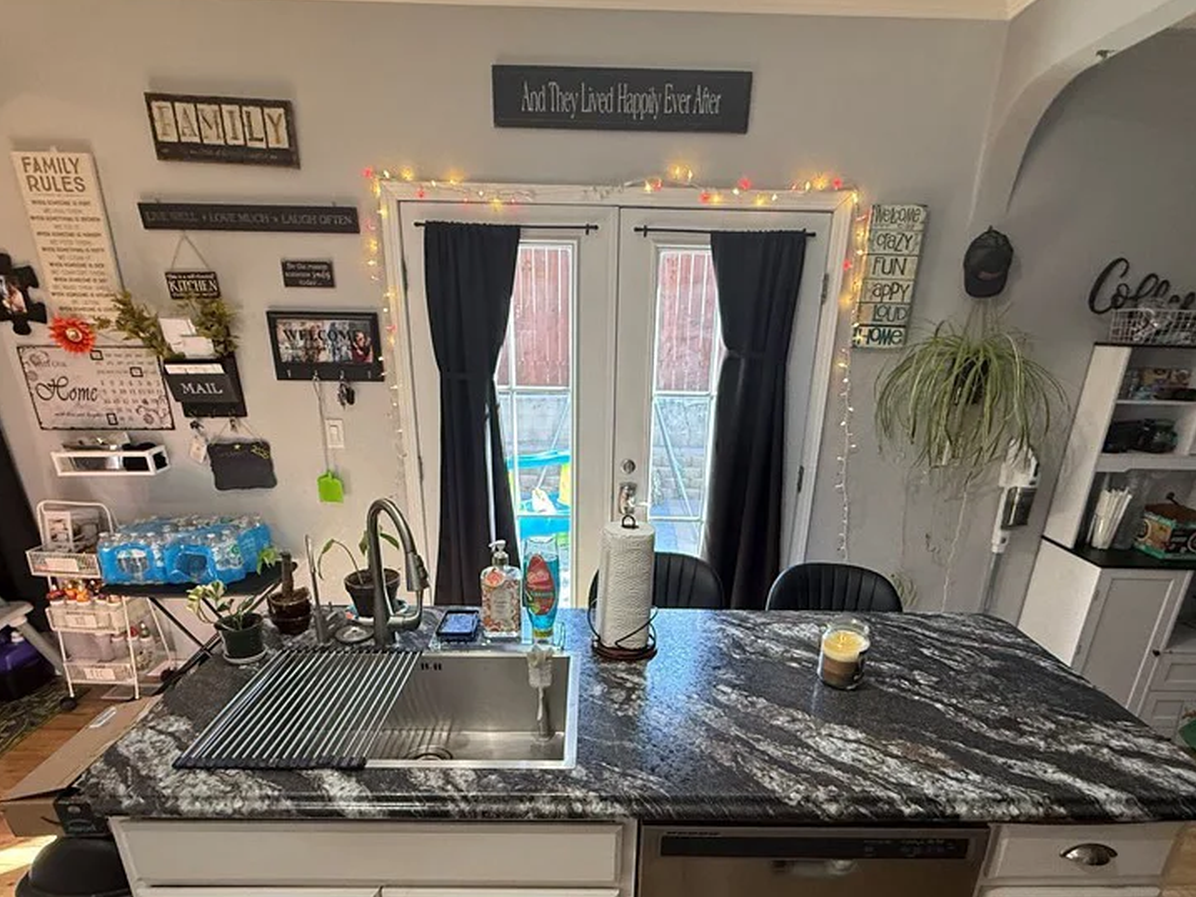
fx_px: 691
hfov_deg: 81.7
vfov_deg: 64.4
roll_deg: -0.9
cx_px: 611
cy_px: 592
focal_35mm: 20
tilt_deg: -21.5
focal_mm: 2.22
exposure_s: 1/120
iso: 400
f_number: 2.2
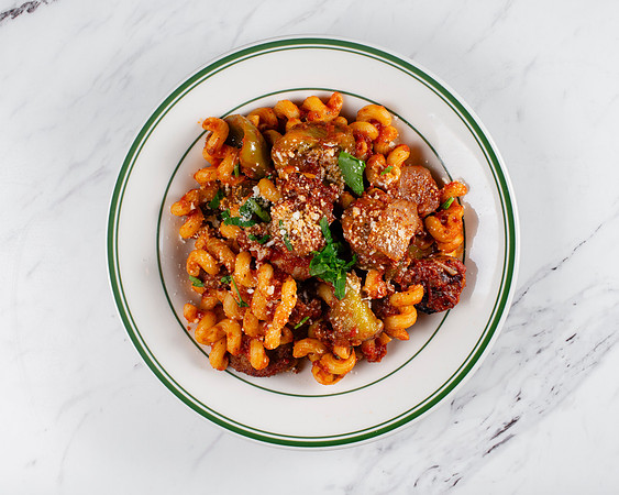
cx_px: 297
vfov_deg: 24.4
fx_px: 1146
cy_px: 275
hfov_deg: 30.2
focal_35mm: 63
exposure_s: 1/250
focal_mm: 50
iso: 200
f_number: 13
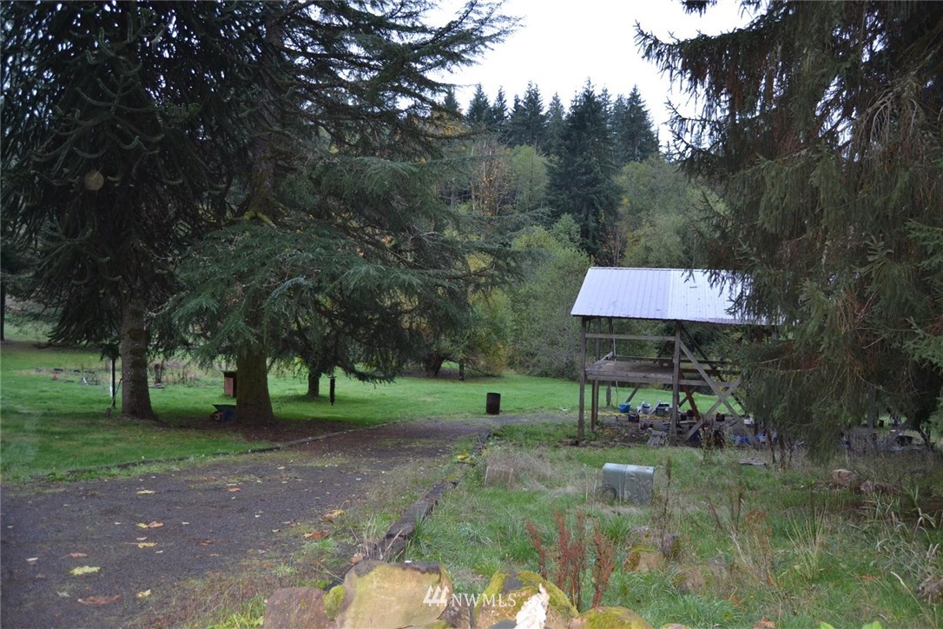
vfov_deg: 47.9
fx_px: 707
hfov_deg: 67.4
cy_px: 314
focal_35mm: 27
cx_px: 472
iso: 900
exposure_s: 1/60
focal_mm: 18
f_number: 3.5
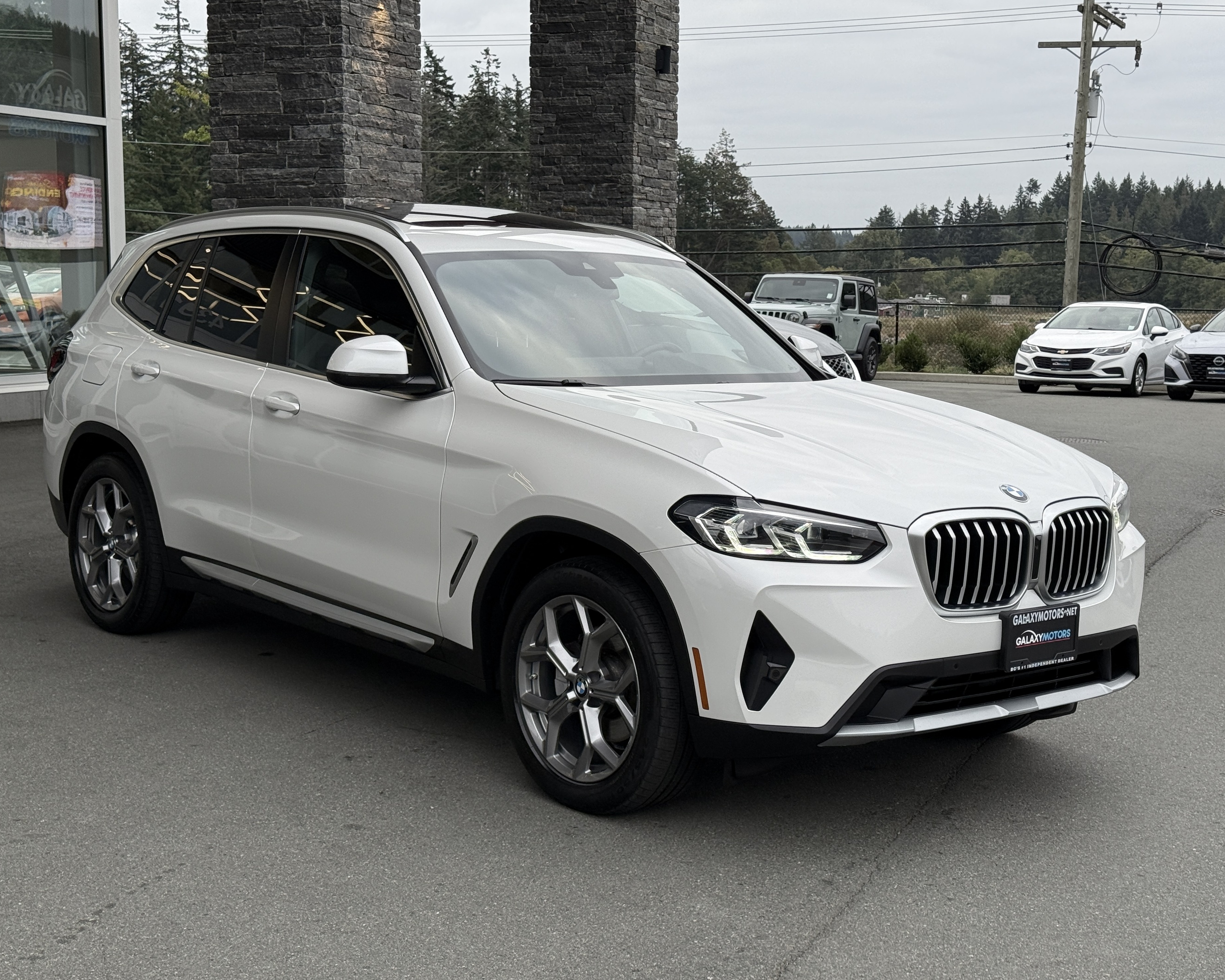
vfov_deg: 29.7
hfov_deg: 36.6
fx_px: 1849
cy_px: 498
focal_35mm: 51
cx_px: 579
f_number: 1.78
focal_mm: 6.76
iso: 64
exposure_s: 1/875
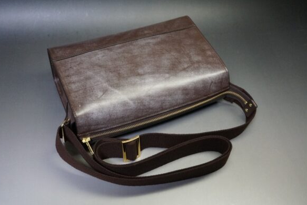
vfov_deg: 34.6
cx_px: 150
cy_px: 103
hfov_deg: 50.1
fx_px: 328
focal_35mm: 39
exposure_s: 1/160
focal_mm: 25
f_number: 4.5
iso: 3200
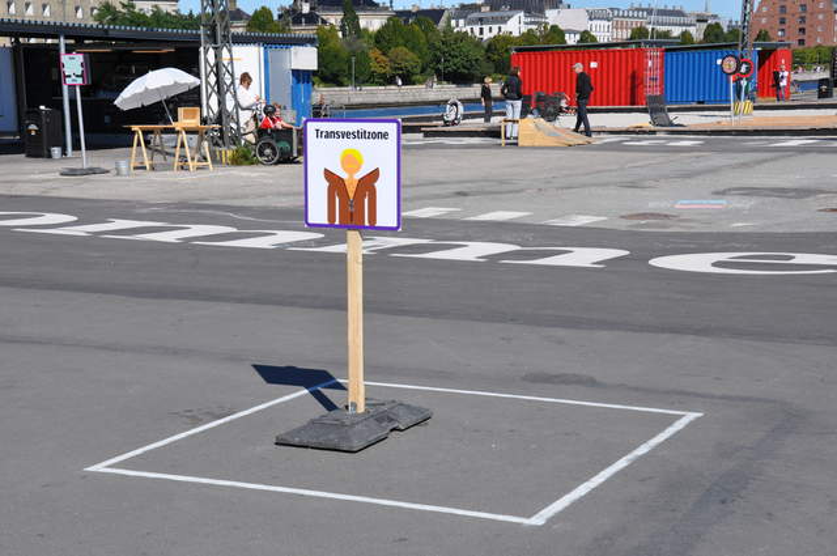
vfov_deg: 20.1
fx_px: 1567
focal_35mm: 68
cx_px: 418
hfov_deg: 29.9
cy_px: 278
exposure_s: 1/400
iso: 200
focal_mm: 45
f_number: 10
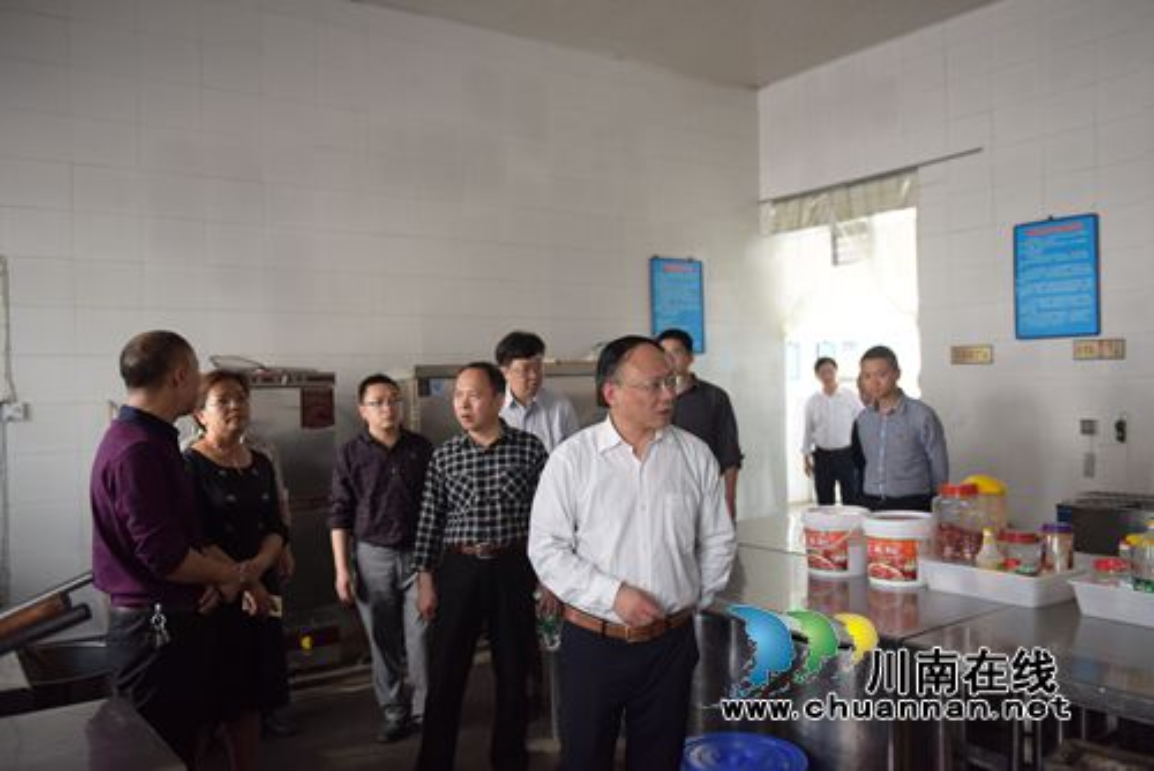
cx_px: 577
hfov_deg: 60.3
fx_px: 994
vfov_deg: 42.4
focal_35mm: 31
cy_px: 386
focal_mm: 31
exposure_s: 1/200
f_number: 2.8
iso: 1600
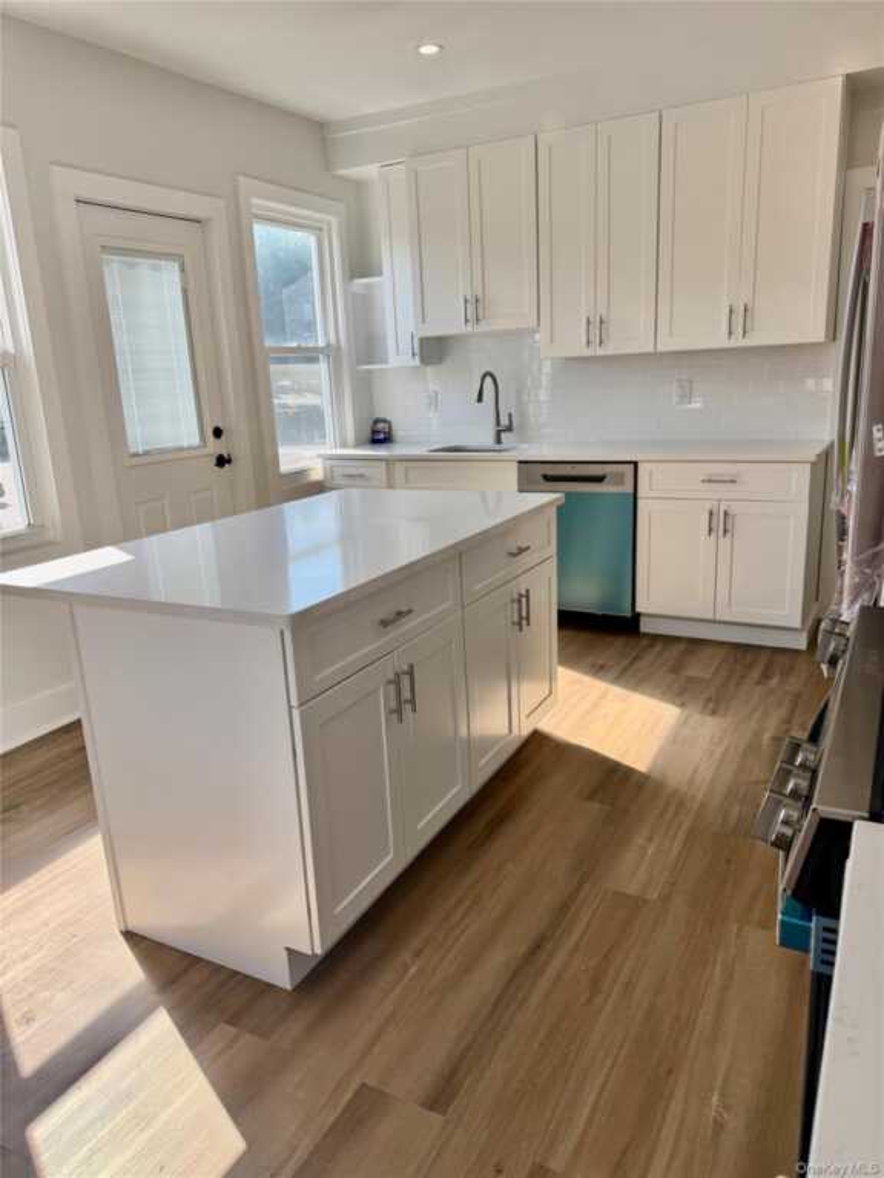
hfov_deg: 56.8
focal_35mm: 24
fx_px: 817
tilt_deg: -15.0
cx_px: 442
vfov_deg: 71.6
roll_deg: +1.9
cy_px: 589
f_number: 1.78
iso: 100
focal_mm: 6.76
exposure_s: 1/1075
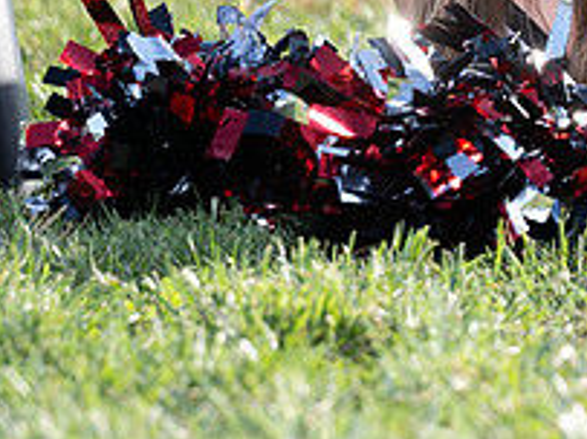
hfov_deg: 4.1
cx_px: 765
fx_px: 8253
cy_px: -161
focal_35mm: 487
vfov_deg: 3.0
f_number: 3.5
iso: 40
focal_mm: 125
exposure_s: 1/200
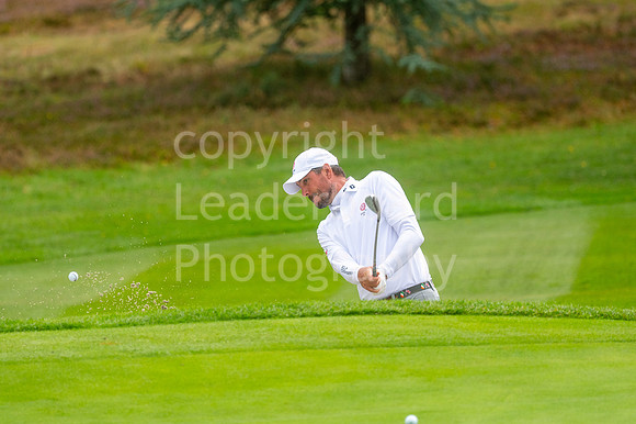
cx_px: 318
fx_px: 7945
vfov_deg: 3.1
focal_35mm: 450
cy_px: 212
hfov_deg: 4.6
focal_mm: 300
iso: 250
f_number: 4
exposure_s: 1/1600
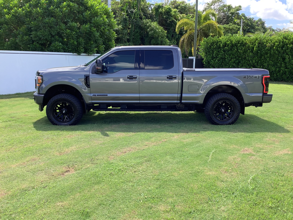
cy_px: 110
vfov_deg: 45.4
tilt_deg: -12.7
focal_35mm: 31
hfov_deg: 58.4
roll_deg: -1.2
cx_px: 146
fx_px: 262
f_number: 2.4
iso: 25
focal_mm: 3.3
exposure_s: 1/241
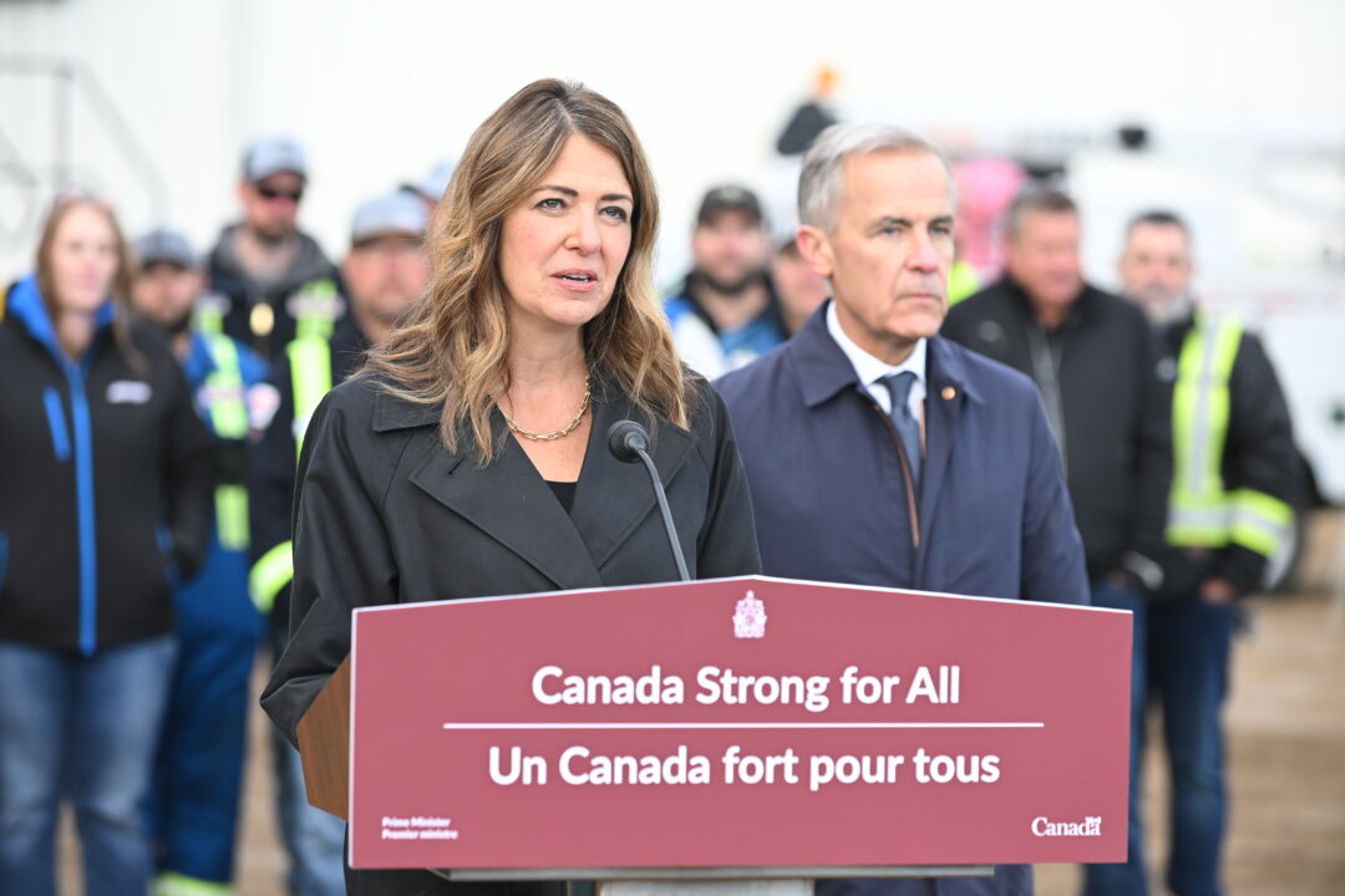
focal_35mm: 155
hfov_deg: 13.2
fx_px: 5791
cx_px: 672
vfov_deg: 8.9
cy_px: 448
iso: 640
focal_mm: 155
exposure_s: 1/640
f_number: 4
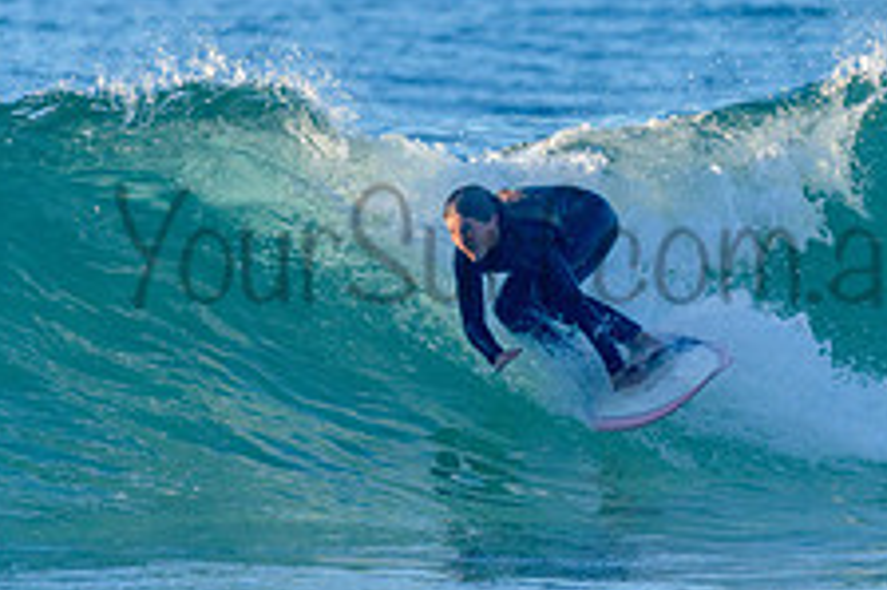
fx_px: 31932
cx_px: 523
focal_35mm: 1297
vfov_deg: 1.1
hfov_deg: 1.6
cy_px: 212
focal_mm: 500
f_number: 5.6
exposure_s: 1/2000
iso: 500
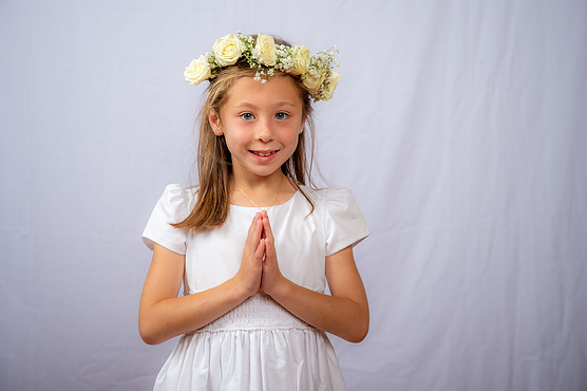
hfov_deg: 27.7
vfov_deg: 18.6
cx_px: 292
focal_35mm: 73
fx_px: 1190
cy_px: 196
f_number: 6.3
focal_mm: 70
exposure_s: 1/160
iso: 250
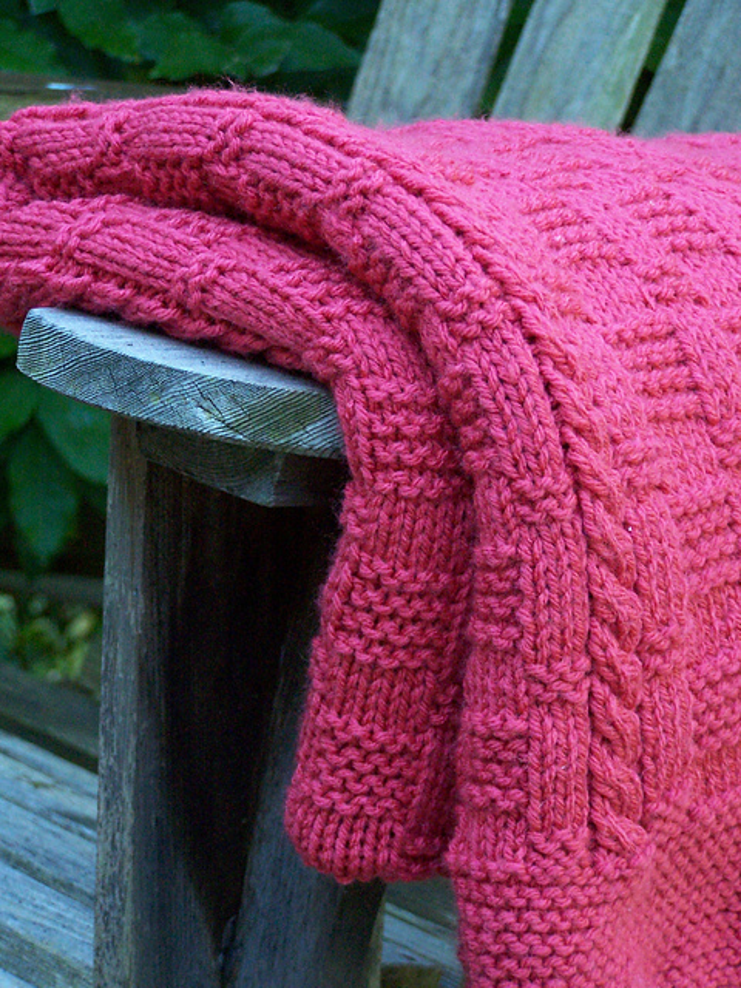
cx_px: 370
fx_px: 3339
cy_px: 494
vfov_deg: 16.8
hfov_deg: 12.7
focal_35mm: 117
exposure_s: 1/180
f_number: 3.2
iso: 400
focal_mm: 19.4
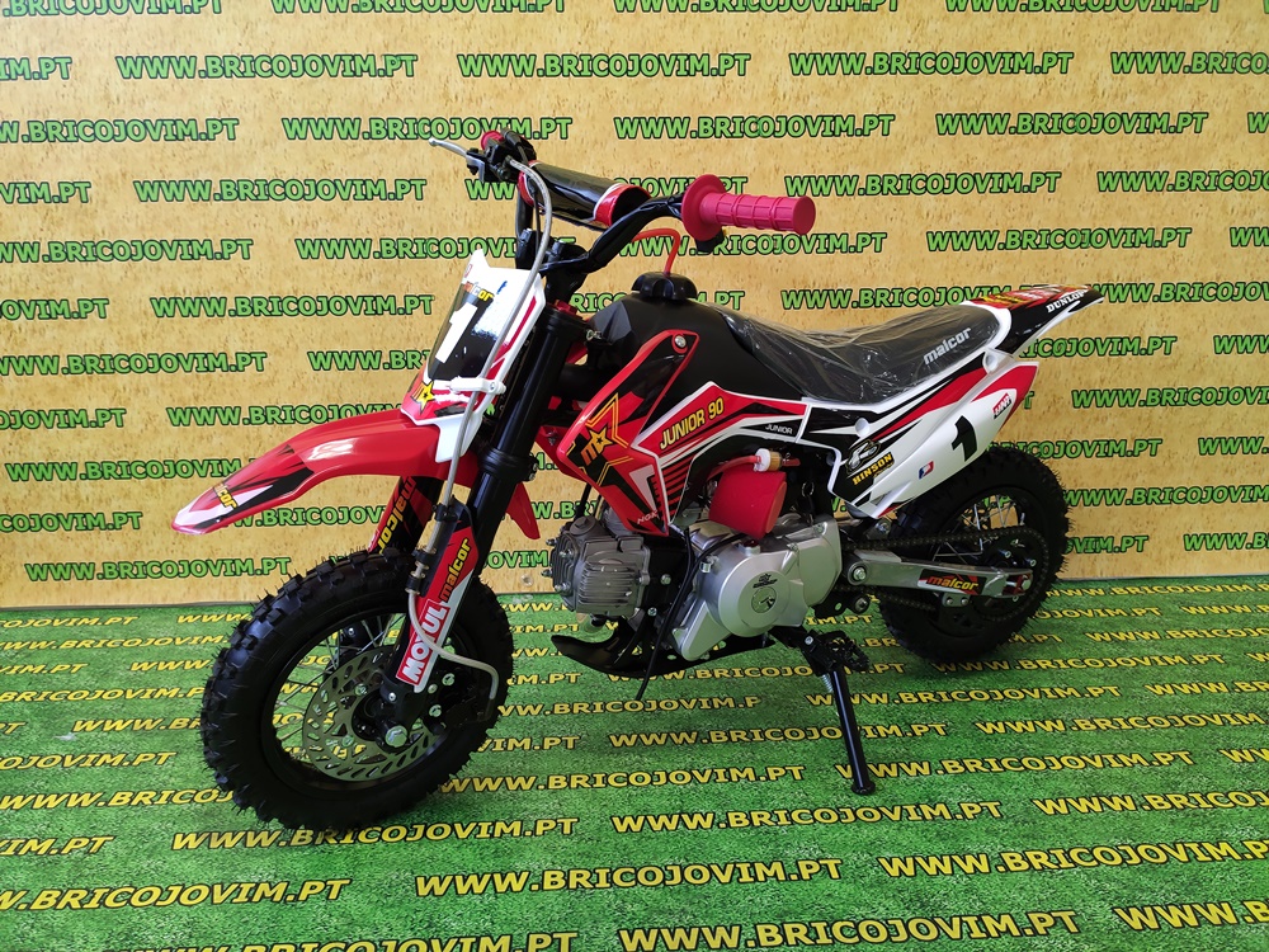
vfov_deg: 53.1
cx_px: 634
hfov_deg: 67.3
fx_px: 953
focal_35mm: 26
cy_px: 476
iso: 481
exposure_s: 1/33
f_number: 1.75
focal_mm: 4.77
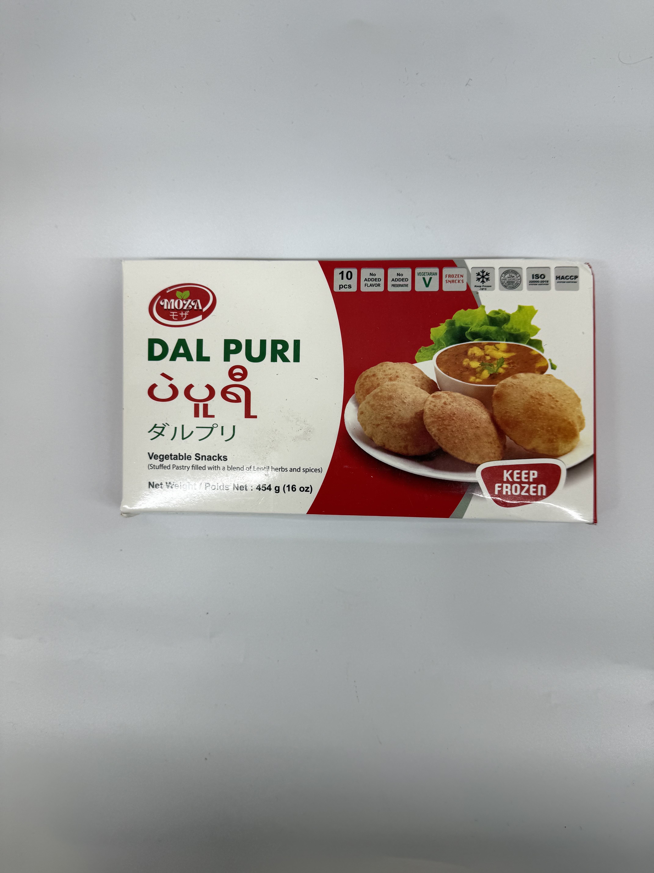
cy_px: 436
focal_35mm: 24
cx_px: 327
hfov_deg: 56.8
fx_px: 605
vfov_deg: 71.6
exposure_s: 1/260
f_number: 1.78
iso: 64
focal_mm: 6.76
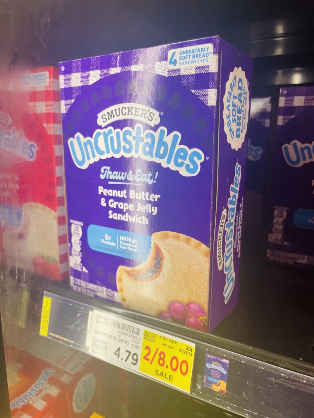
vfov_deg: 67.3
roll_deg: +0.1
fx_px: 314
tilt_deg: -11.8
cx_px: 157
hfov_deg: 53.1
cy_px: 209
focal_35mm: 26
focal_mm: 4.2
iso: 64
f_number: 1.6
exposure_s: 1/120
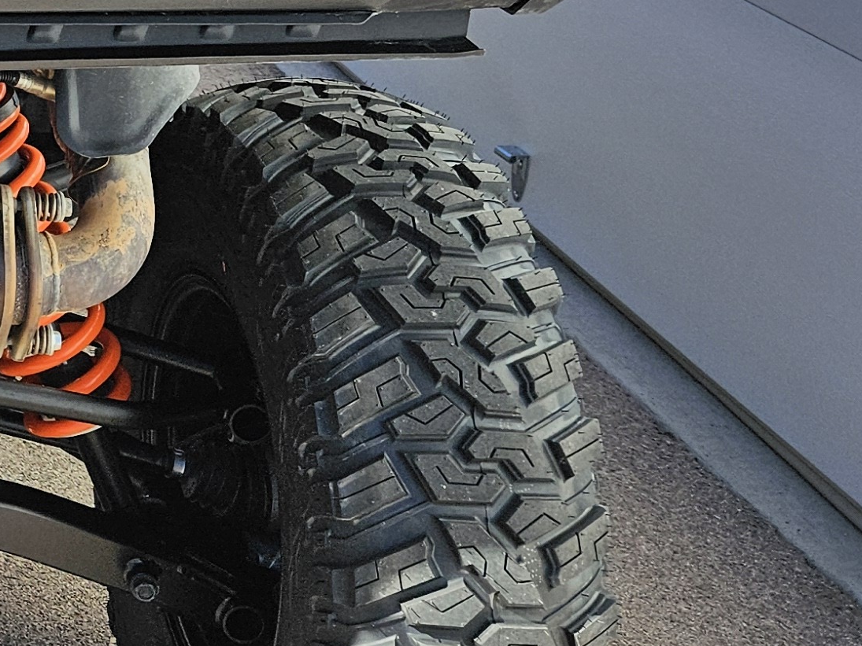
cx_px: -406
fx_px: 2092
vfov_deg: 17.0
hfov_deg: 20.2
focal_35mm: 84
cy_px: -79
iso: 50
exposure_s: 1/2000
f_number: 1.8
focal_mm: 5.4
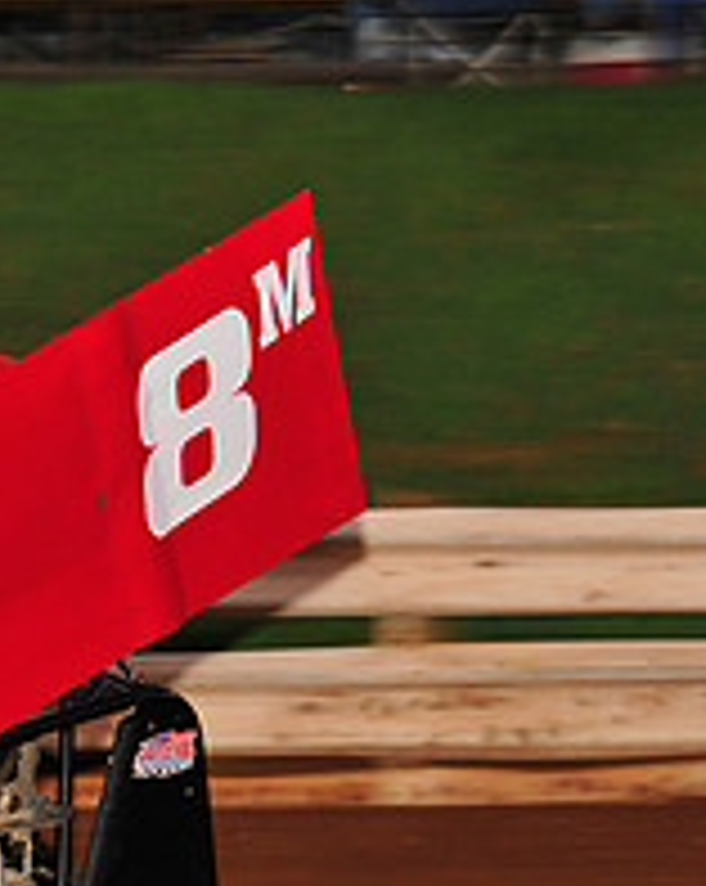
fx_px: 10498
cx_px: -171
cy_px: 828
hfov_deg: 3.8
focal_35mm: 401
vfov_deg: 4.8
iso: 640
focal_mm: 145
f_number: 6.3
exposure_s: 1/250
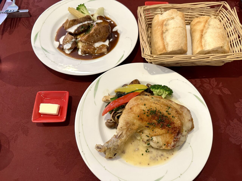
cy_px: 90
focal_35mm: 24
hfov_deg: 71.6
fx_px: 168
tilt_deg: -63.2
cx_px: 121
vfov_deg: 56.8
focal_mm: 6.86
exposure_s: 1/60
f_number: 1.78
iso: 320
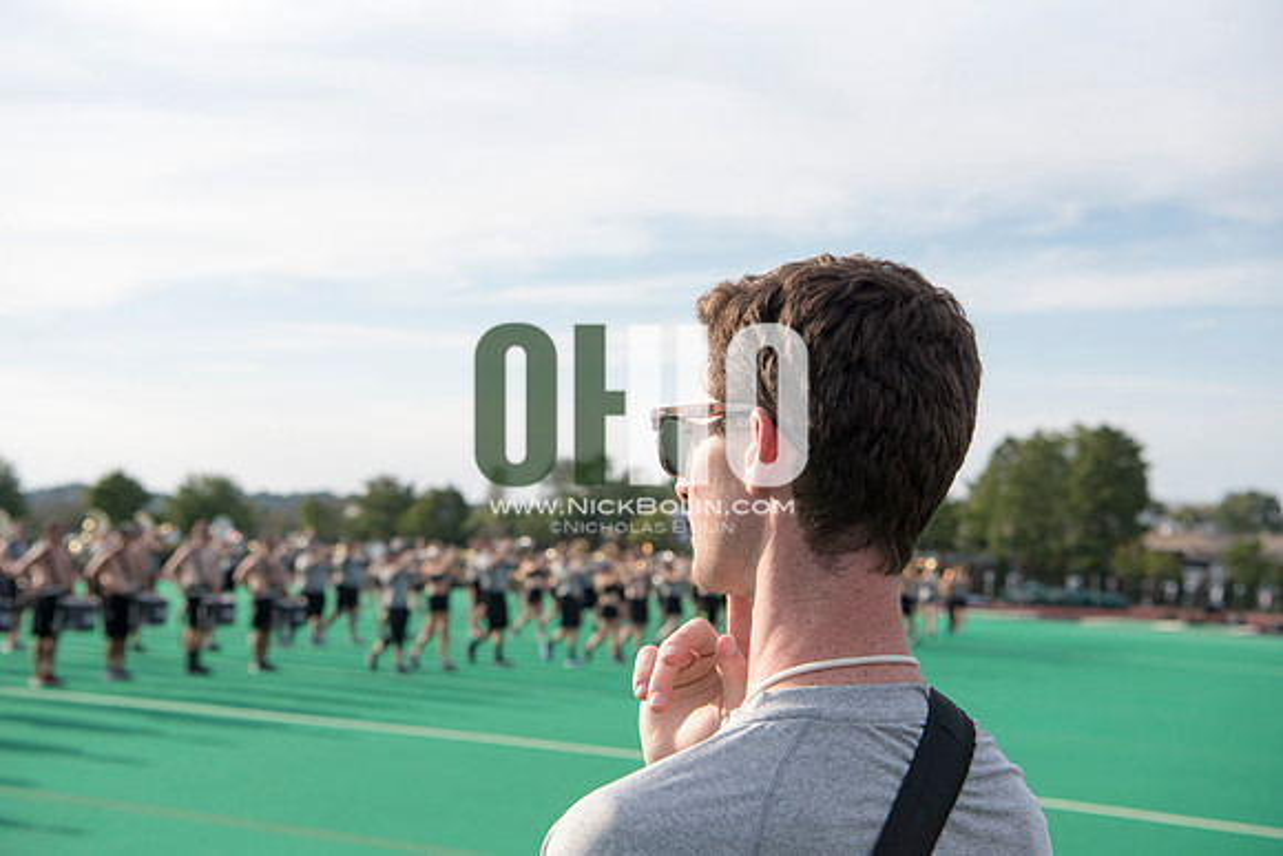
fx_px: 1711
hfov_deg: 41.1
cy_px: 428
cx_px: 642
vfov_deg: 28.1
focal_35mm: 48
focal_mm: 48
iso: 800
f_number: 5.6
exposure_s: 1/3200
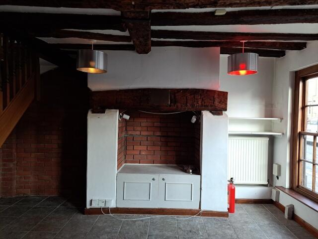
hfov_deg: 71.6
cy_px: 120
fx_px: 220
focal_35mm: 24
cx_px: 159
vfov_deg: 56.8
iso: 200
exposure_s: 1/50
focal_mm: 5.23
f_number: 1.8
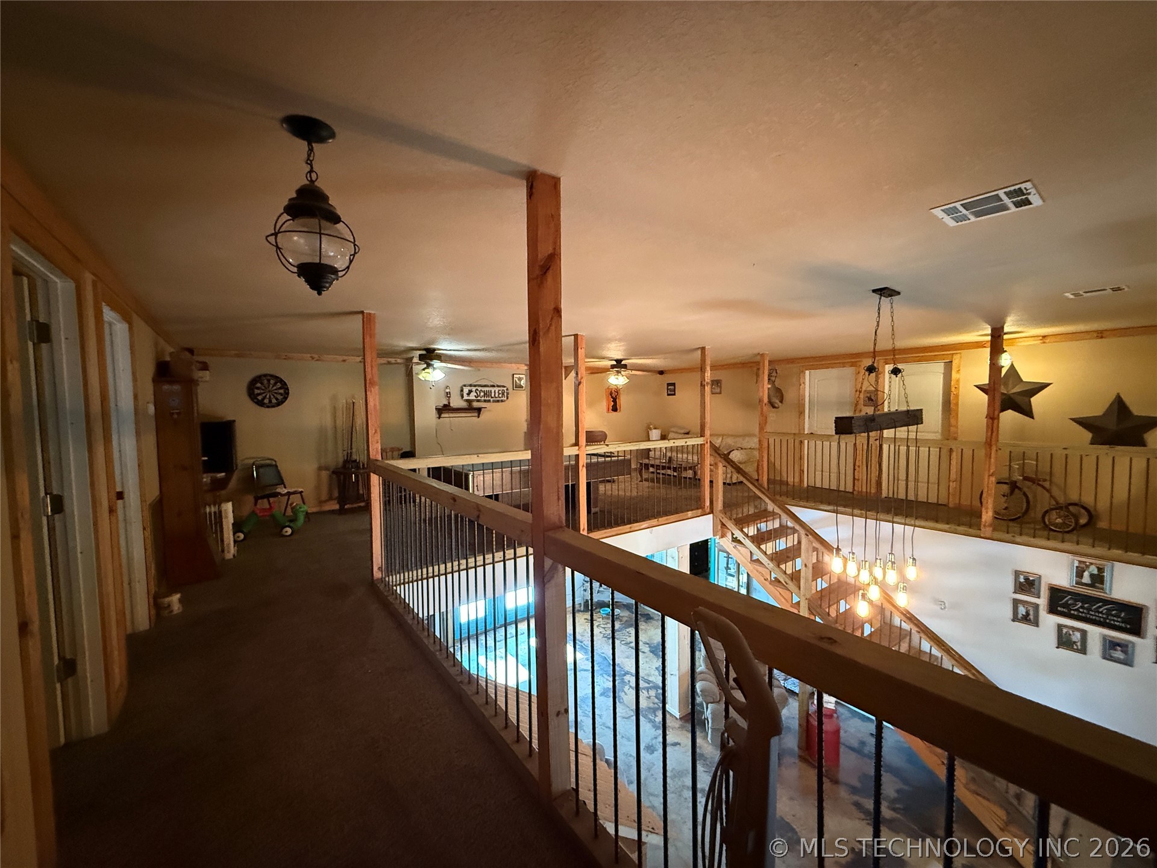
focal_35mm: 14
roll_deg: +1.2
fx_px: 468
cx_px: 578
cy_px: 434
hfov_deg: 102.1
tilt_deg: -3.2
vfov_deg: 85.7
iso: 1000
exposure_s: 1/40
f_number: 2.2
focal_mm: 2.22
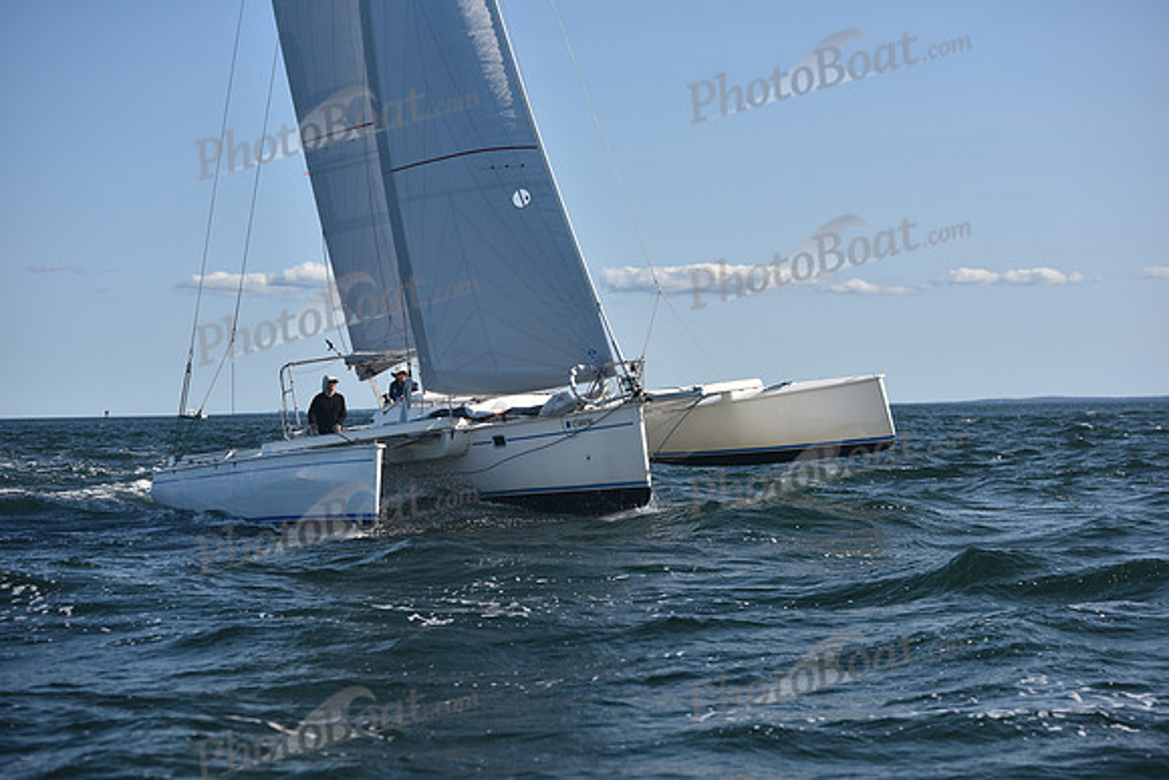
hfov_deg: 28.8
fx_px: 2273
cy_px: 390
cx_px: 584
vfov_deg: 19.5
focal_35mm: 70
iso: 250
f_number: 4
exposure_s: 1/1250
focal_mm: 70
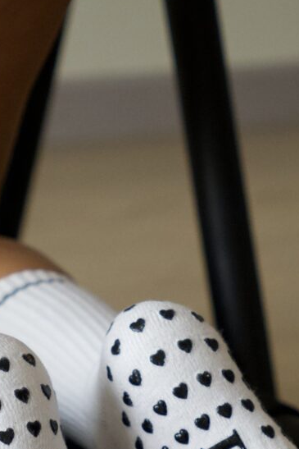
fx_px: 2002
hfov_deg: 8.5
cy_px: 435
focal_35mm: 161
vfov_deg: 12.6
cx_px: 171
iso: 2000
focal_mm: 38.2
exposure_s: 1/400
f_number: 2.8
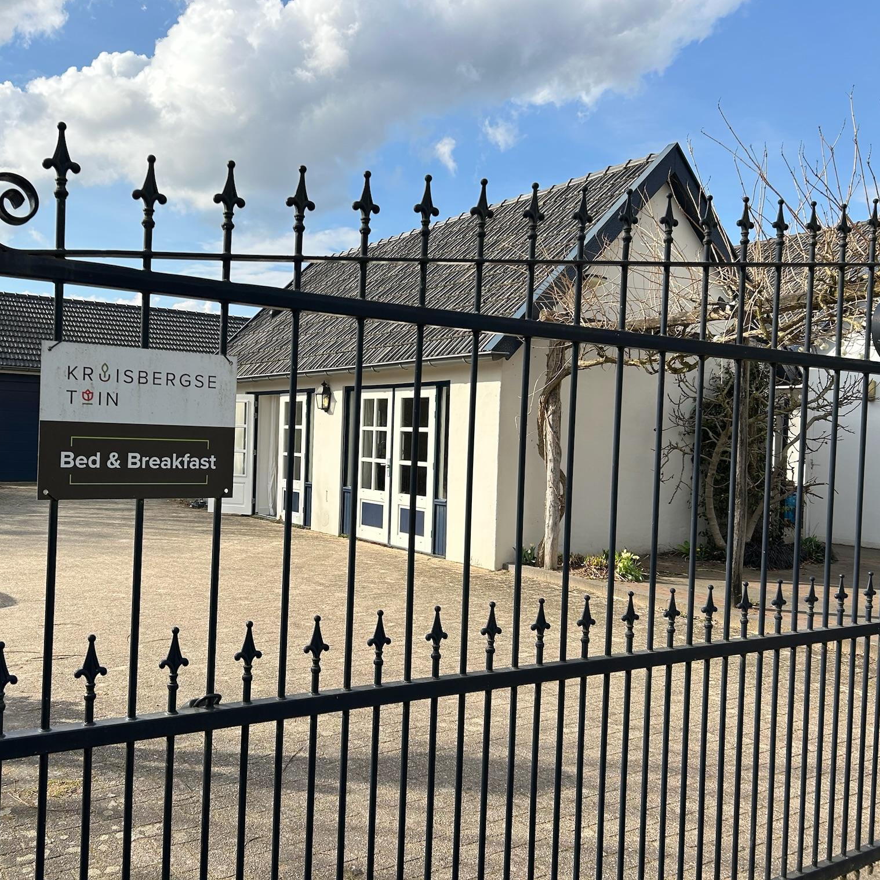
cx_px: 325
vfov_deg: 52.5
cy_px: 435
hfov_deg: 51.9
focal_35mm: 31
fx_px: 892
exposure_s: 1/3571
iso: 50
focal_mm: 5.7
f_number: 1.5
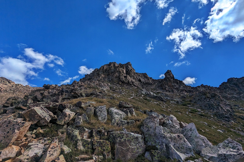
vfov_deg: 70.4
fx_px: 115
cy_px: 77
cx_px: 122
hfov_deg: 93.3
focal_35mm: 17
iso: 52
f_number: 2.2
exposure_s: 1/5155
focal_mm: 2.35
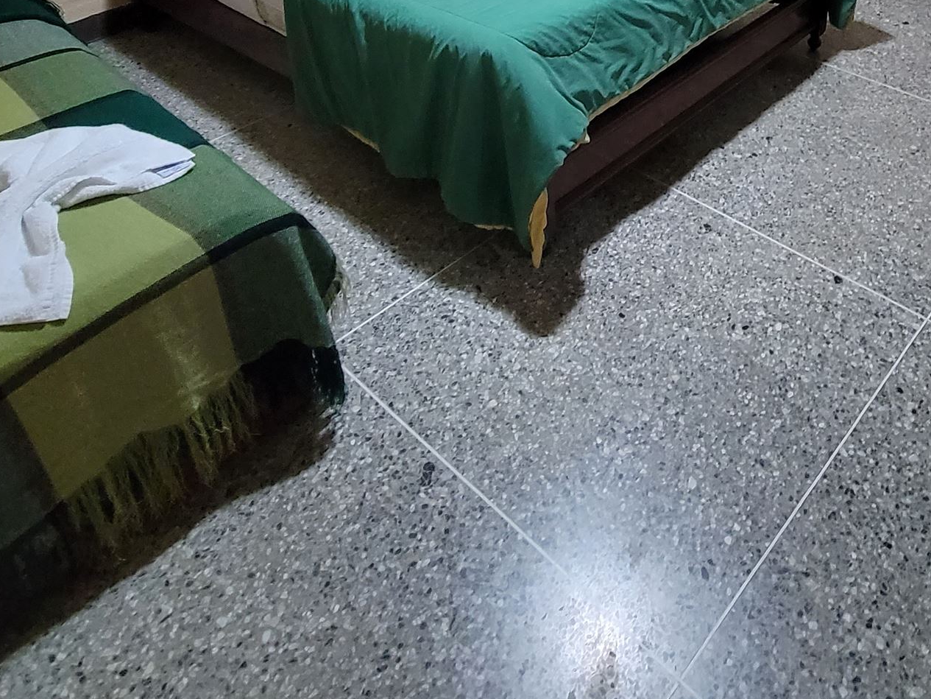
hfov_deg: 59.7
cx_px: 645
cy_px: -37
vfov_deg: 40.6
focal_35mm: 29
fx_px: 780
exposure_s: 1/24
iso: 800
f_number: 2.2
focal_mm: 2.2
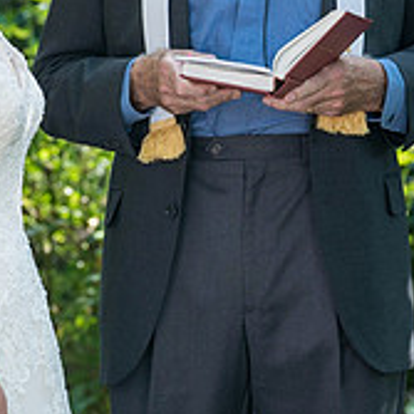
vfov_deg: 3.1
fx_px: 7550
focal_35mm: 558
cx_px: 211
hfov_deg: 3.1
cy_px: 56
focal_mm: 189
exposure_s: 1/200
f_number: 4.5
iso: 200
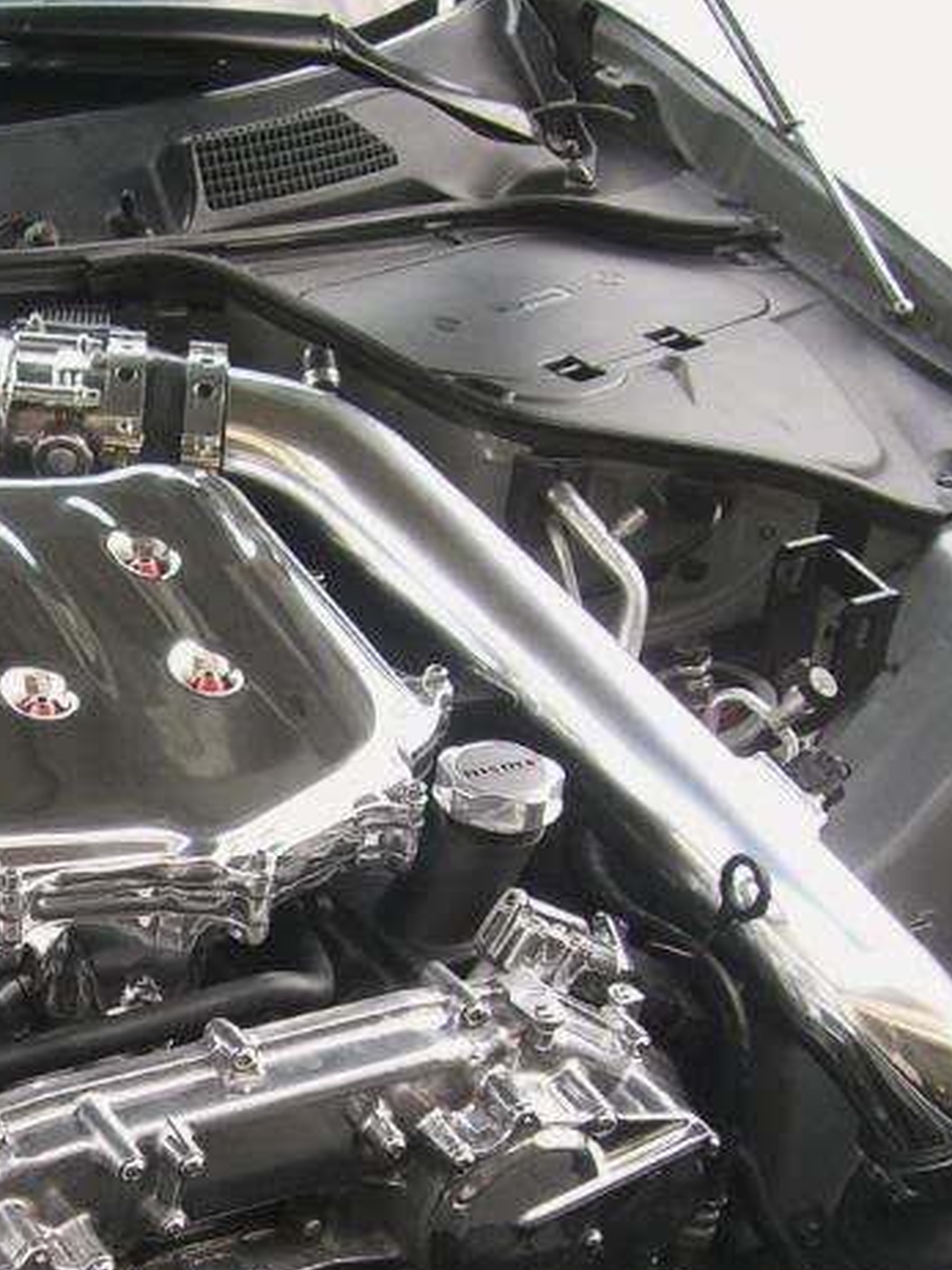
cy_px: 913
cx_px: -121
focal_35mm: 84
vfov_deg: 23.1
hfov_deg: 16.9
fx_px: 3082
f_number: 2.7
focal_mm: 6.2
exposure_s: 1/100
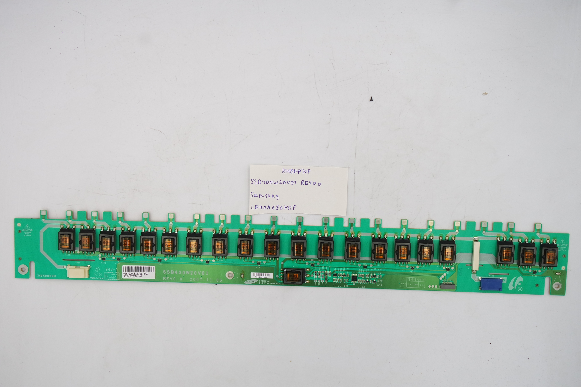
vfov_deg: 37.9
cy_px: 194
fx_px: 565
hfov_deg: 54.4
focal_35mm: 35
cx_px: 290
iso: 160
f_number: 5.6
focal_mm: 13
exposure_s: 1/125
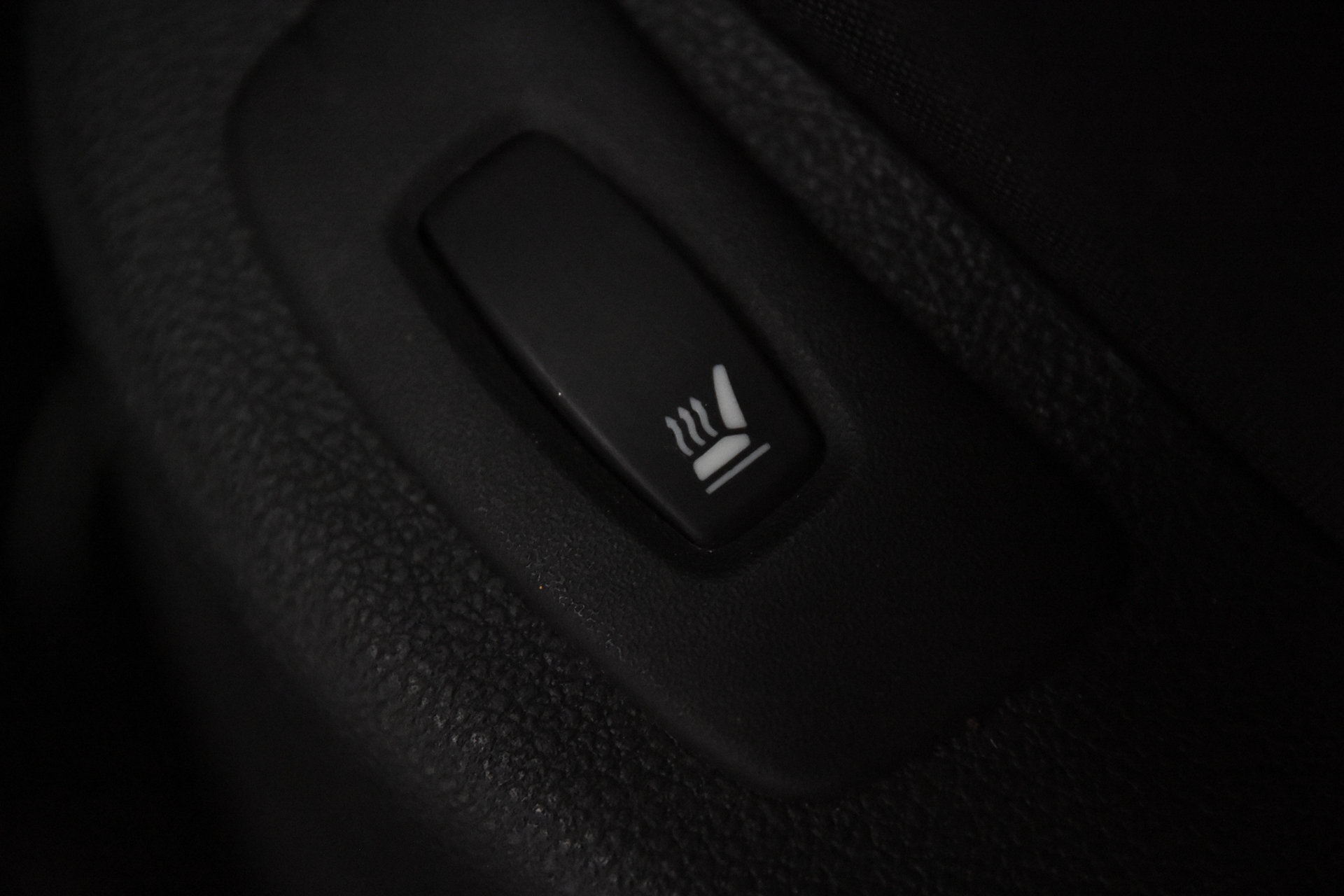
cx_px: 672
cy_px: 448
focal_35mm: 105
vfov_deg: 13.0
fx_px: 3920
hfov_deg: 19.5
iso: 8000
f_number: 4
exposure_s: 1/125
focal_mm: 70
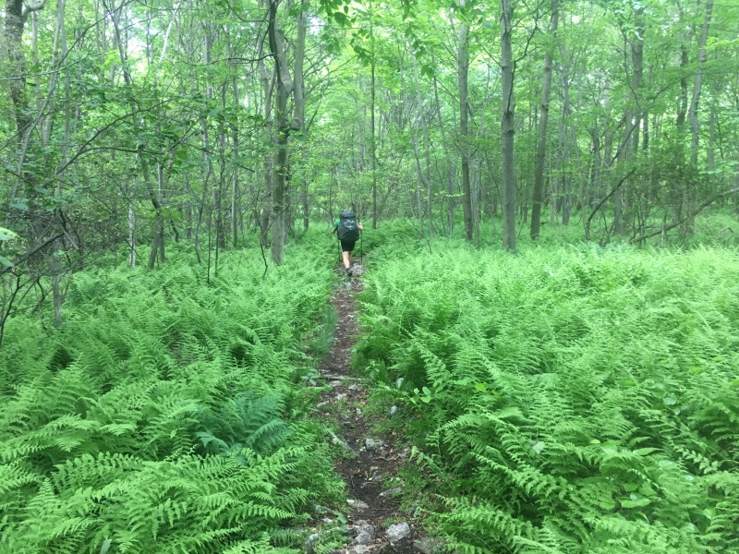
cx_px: 370
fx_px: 619
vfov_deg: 48.2
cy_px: 277
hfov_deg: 61.7
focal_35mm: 29
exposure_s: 1/30
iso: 80
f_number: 2.2
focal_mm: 4.15
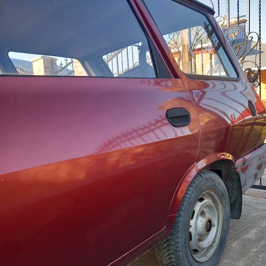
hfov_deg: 51.1
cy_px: 160
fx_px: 278
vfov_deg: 50.8
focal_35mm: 32
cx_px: 133
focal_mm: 4
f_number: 1.8
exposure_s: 1/60.2
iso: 40
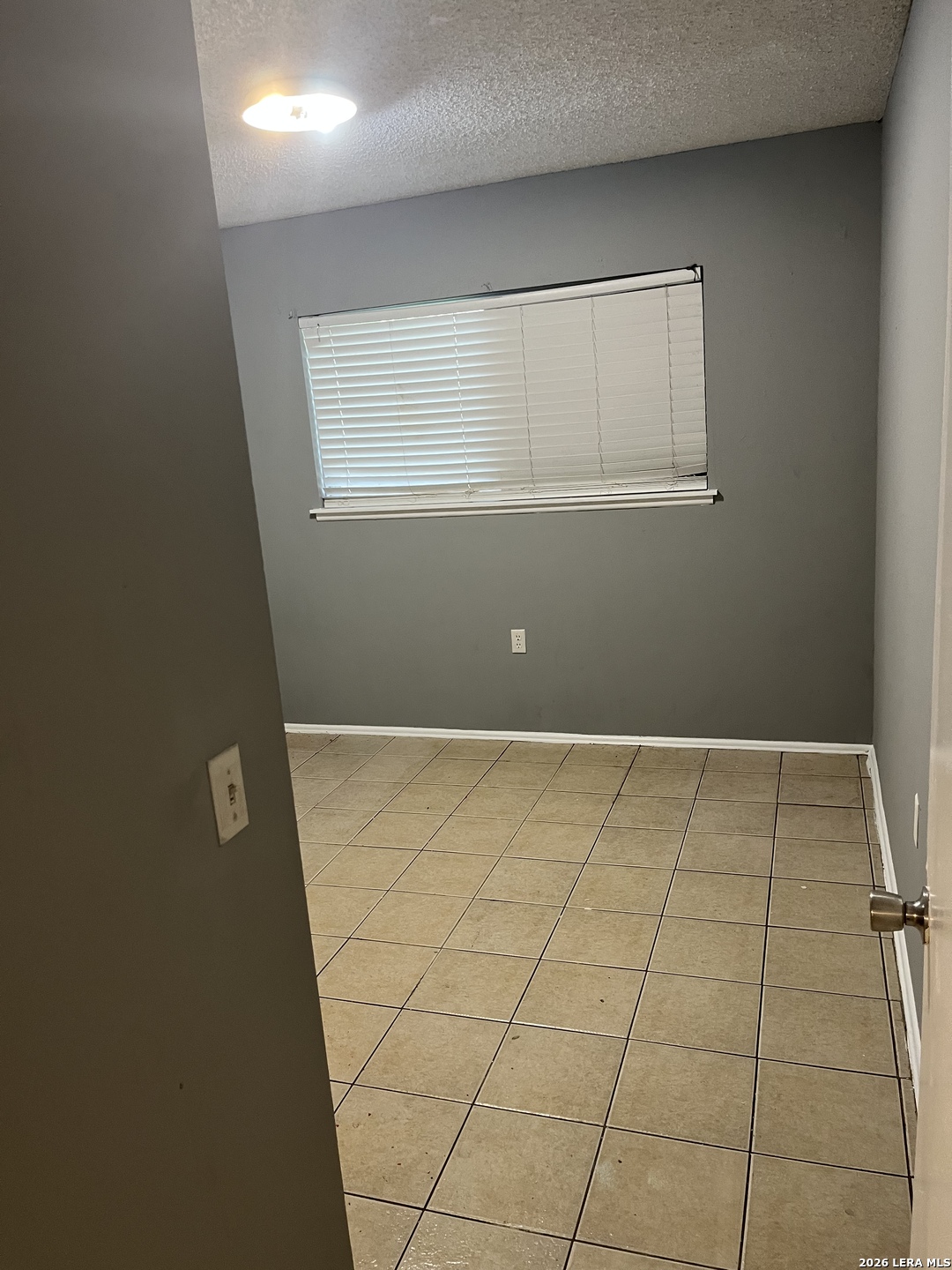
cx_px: 476
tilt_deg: -13.5
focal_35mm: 26
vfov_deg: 67.3
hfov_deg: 53.1
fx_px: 953
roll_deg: +4.5
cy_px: 635
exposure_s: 1/60
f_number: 1.6
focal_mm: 5.1
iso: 250
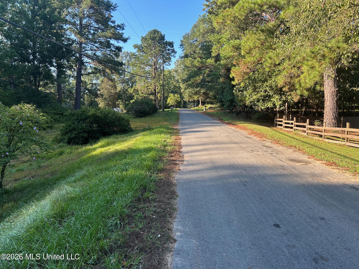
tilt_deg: -0.8
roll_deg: +0.8
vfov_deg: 53.1
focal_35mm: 26
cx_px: 180
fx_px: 270
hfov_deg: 67.3
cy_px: 134
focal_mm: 5.7
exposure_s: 1/555
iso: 50
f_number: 1.5
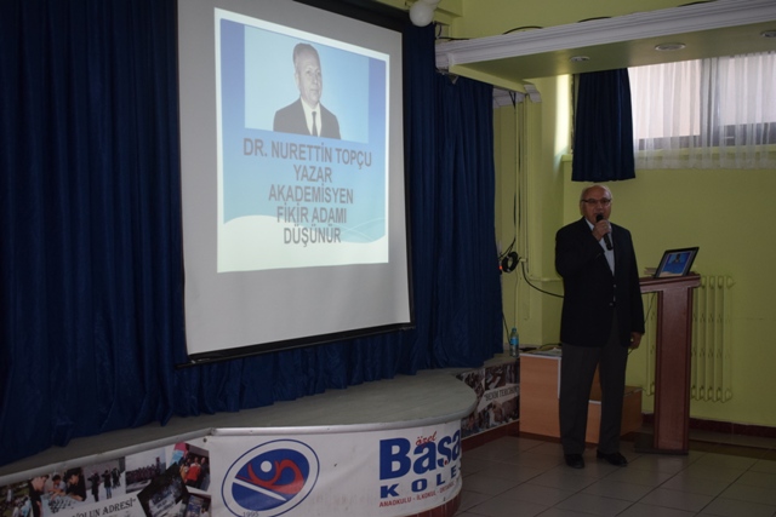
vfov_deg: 33.0
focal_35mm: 40
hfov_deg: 47.9
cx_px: 388
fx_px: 873
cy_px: 258
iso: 900
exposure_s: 1/60
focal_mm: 27
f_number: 4
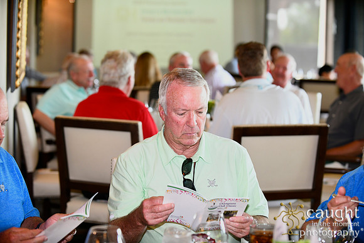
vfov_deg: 17.1
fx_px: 809
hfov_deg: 25.4
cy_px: 122
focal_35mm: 80
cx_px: 182
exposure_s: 1/80
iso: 1250
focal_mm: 80
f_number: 3.5
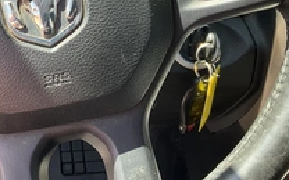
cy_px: 4
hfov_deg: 33.3
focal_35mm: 59
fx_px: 465
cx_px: 47
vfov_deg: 21.3
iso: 25
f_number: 1.8
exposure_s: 1/122
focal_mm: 3
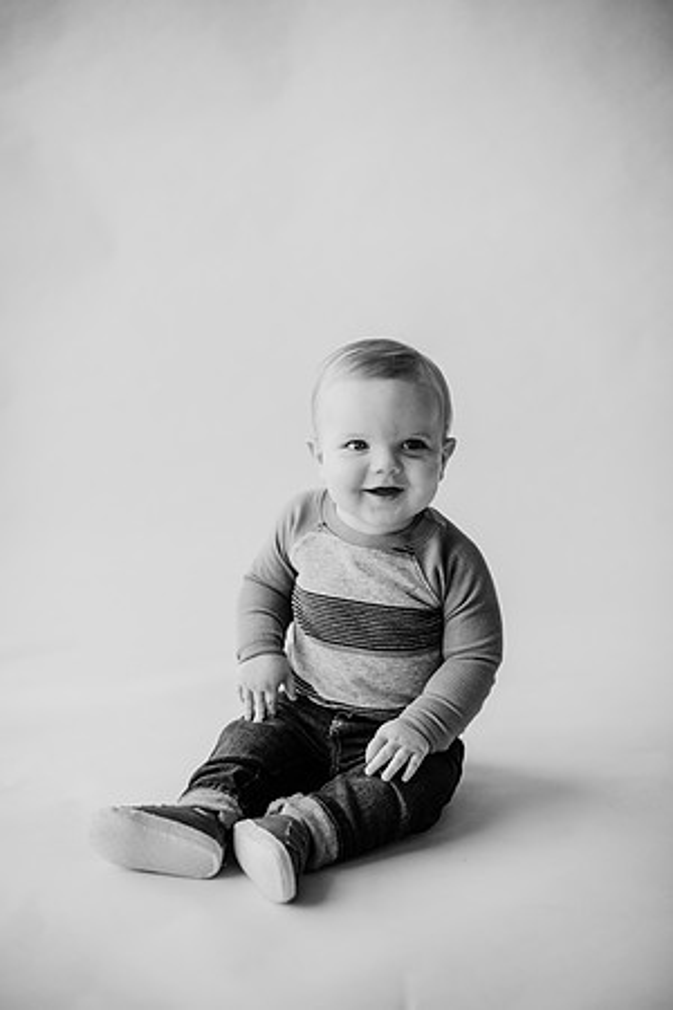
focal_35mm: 50
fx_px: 1402
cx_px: 336
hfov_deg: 27.0
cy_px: 505
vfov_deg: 39.6
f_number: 2
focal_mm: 50
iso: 400
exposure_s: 1/640
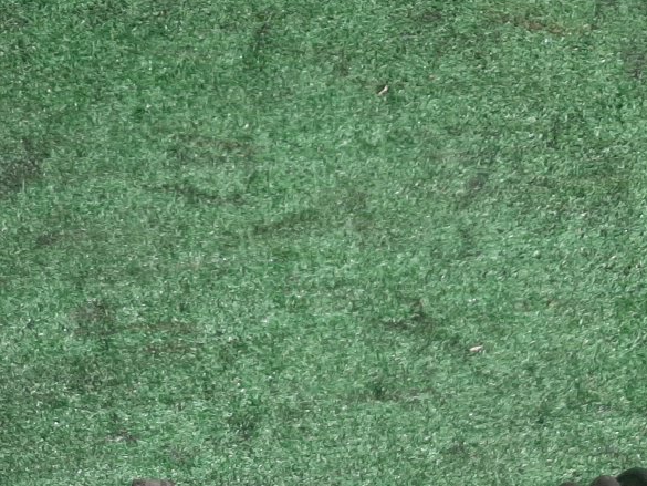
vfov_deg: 21.9
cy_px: 507
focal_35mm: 64
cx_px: 140
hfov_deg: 29.6
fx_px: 1196
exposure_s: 1/25
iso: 165
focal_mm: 3.93
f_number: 1.7
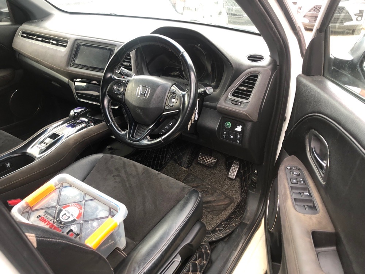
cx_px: 182
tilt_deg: -27.2
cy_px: 137
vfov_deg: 49.7
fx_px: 295
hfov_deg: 63.4
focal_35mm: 28
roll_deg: +0.7
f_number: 1.8
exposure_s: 1/24
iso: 32
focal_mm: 4
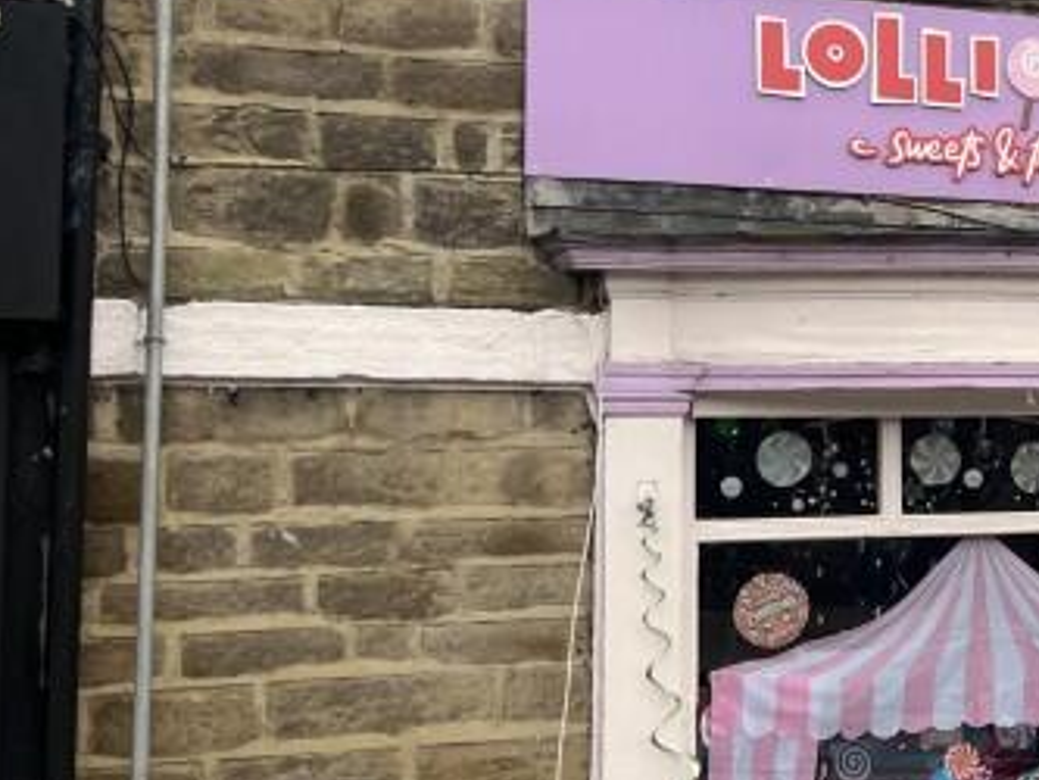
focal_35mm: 80
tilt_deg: +4.6
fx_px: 2402
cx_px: 1510
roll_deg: +1.4
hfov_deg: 21.1
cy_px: 303
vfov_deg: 18.4
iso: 50
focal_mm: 5.1
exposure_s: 1/308
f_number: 1.6
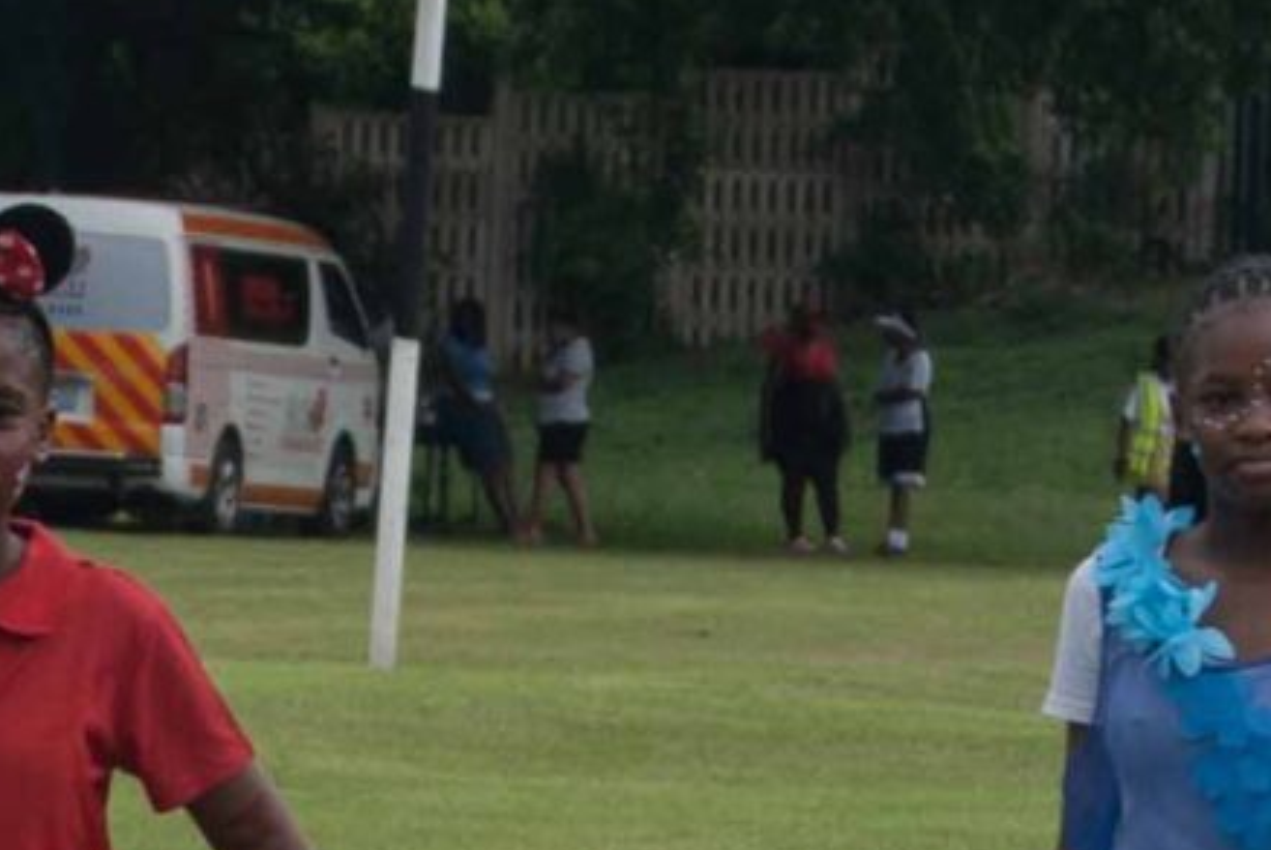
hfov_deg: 4.3
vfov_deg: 2.8
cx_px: 67
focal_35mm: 482
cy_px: 1569
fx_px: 17031
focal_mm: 55
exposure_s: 1/200
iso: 100
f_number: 7.1
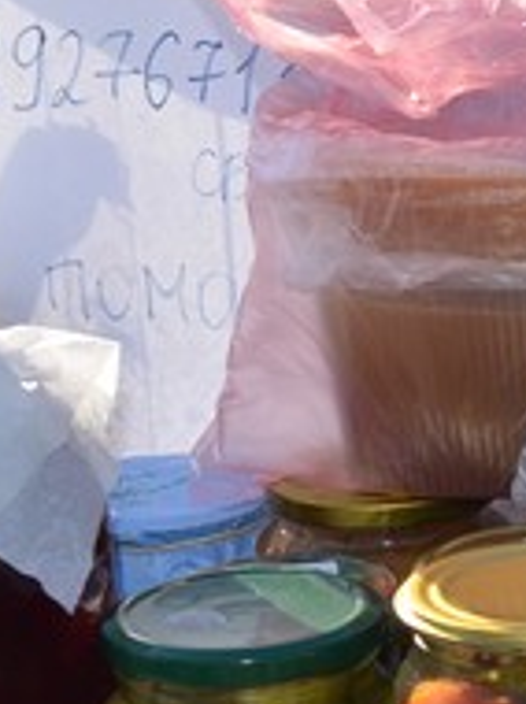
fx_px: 2930
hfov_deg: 9.5
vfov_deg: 13.4
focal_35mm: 144
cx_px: 1104
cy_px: 804
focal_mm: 21
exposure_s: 1/250
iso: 100
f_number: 5.6
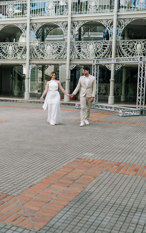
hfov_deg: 28.0
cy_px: 117
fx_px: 293
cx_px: 74
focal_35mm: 46
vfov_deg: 43.5
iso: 100
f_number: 2.5
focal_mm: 30
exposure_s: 1/250
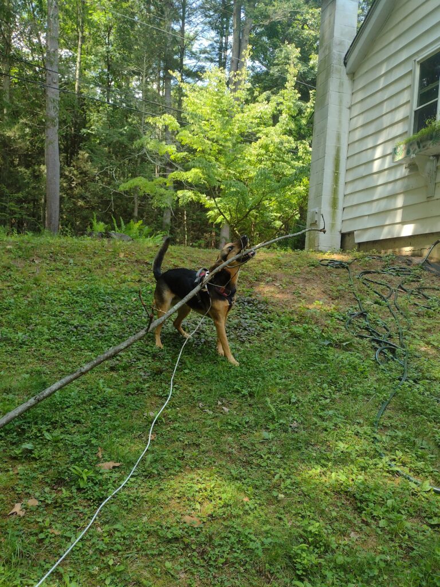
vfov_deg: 65.3
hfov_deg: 51.4
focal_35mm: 27
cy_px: 294
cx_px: 220
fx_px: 458
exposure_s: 1/337
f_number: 1.7
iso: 100
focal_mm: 4.71
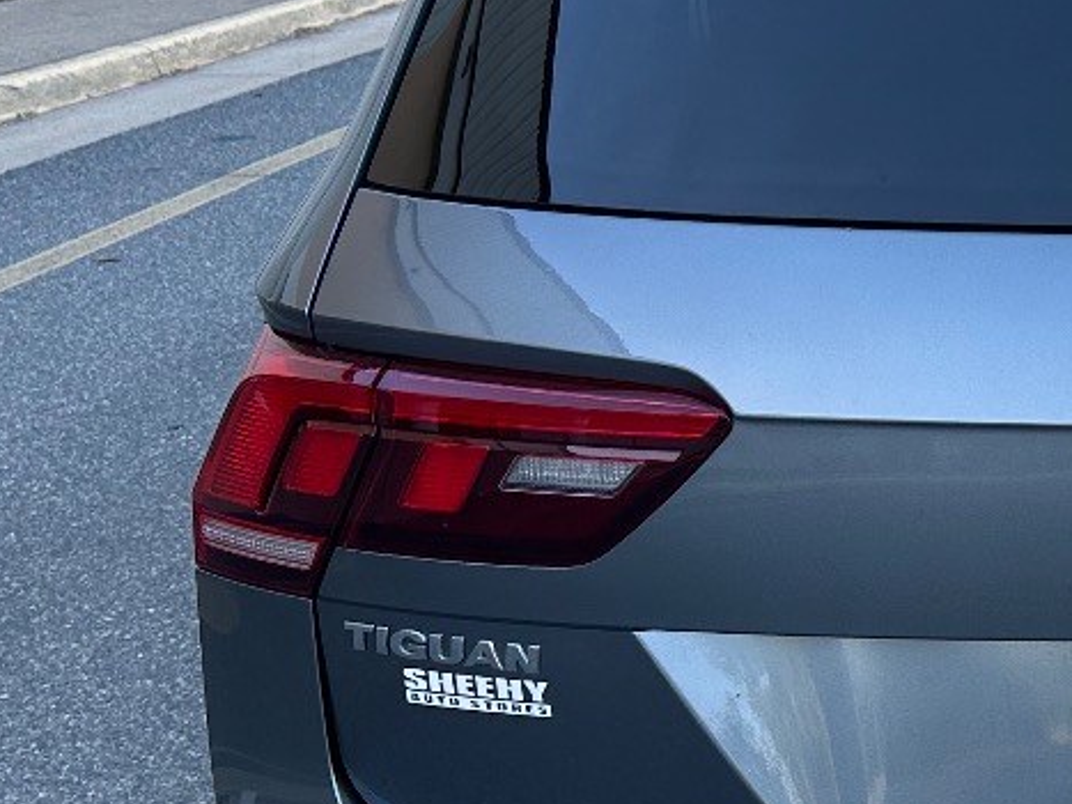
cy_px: 459
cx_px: 1313
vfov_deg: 19.9
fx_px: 2291
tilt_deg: -17.1
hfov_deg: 23.8
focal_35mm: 74
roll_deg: -1.3
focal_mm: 6.86
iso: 80
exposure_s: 1/538
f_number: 1.78
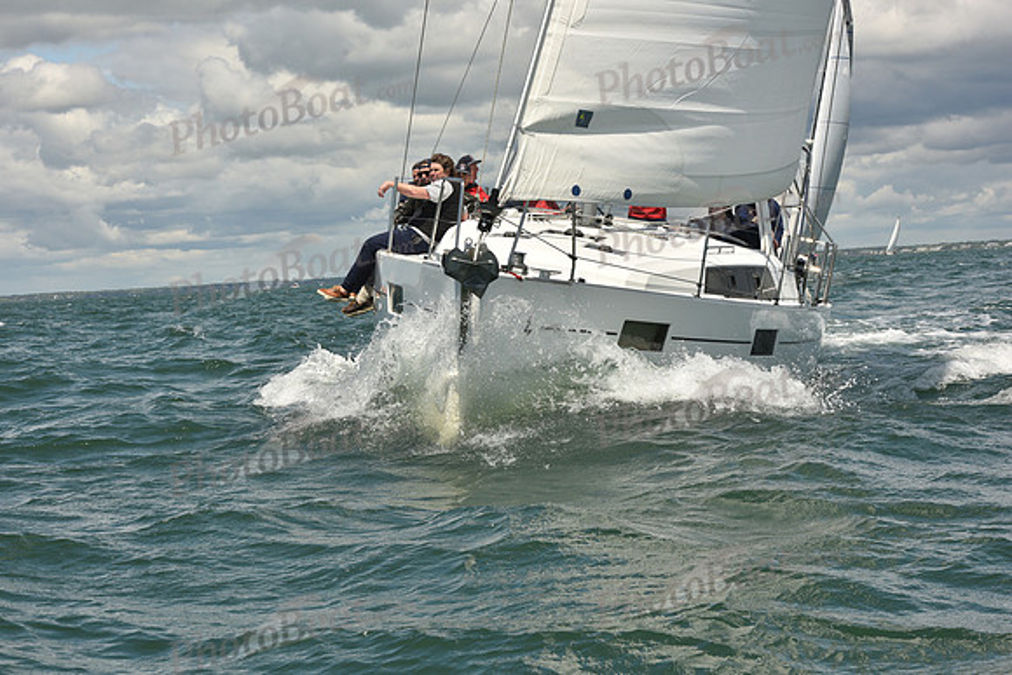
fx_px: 2530
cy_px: 338
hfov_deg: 22.6
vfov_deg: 15.2
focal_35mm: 90
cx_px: 506
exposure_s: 1/800
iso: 320
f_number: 13
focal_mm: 90
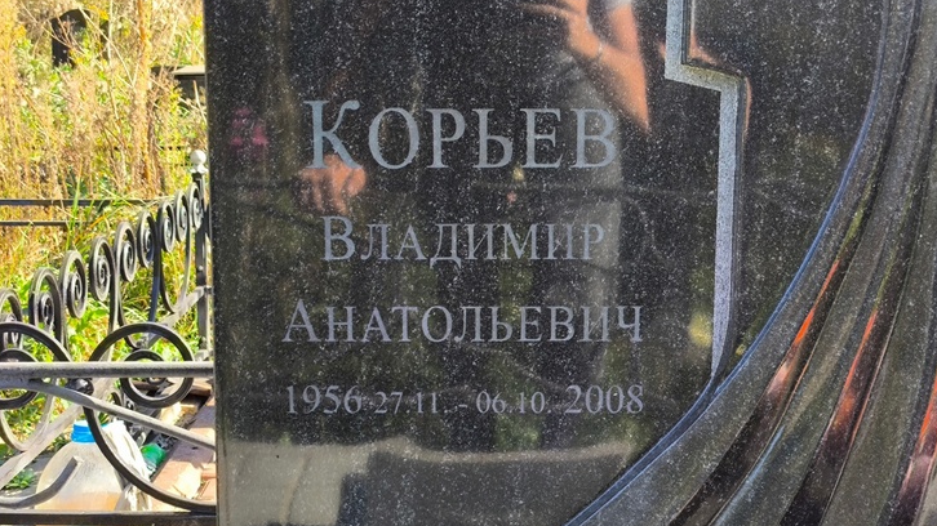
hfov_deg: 34.9
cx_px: 464
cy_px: 349
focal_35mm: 60
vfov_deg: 20.0
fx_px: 1490
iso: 50
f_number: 1.7
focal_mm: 4.71
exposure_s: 1/216
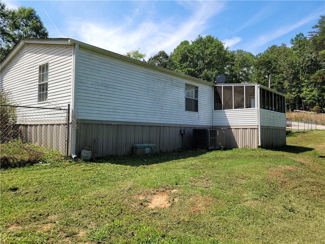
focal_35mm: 26
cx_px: 162
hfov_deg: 67.3
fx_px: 244
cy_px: 122
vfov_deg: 53.1
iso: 40
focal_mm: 5.4
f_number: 1.8
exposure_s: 1/1690
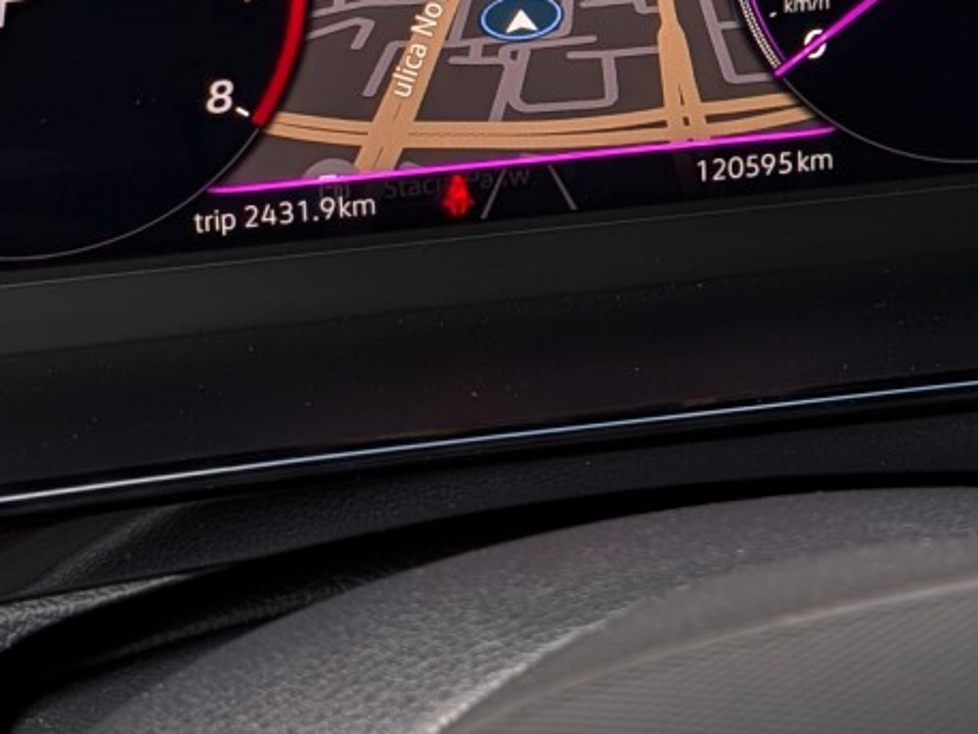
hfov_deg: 23.3
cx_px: 488
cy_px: -218
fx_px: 2374
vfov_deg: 16.6
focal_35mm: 84
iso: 30
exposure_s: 1/91.6
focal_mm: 4.53
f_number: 1.7
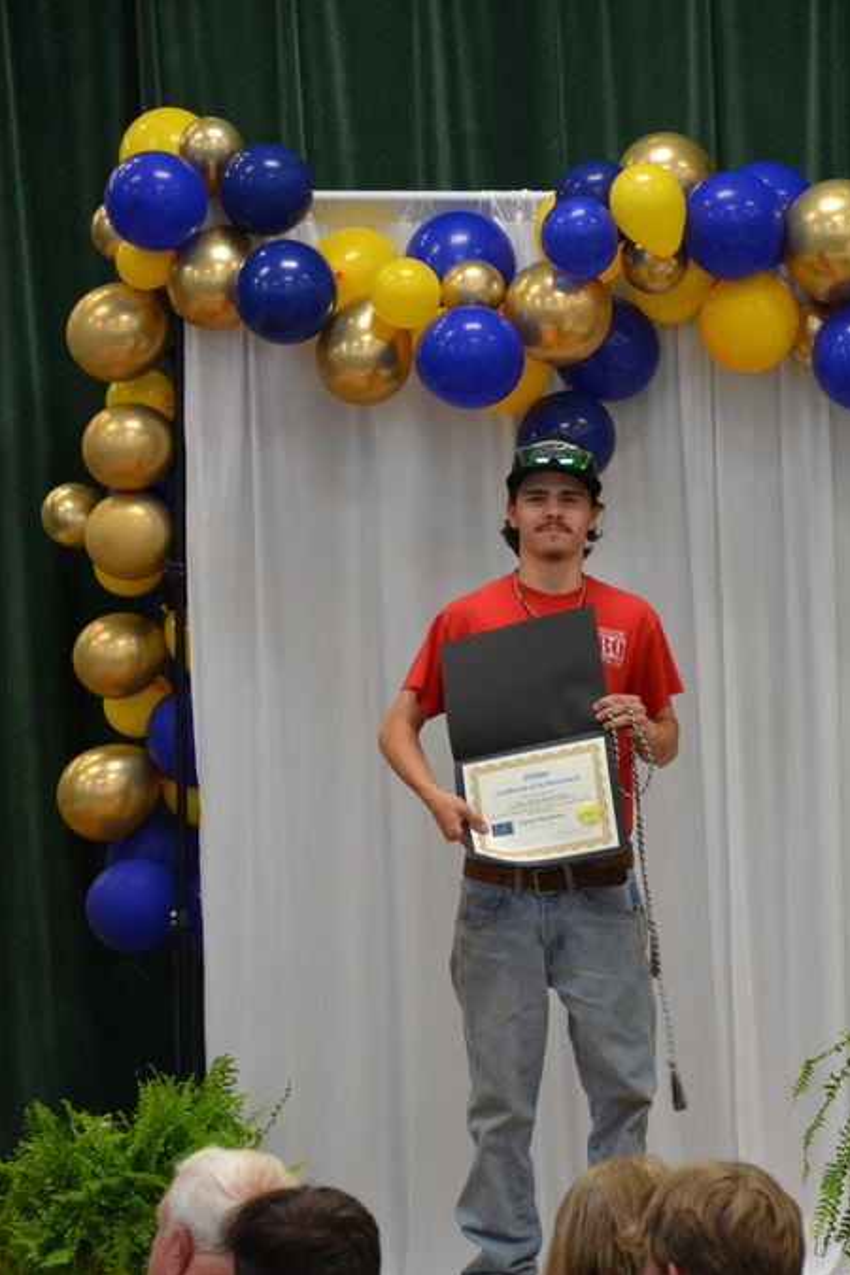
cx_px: 708
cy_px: 638
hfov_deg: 6.4
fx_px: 7641
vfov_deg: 9.5
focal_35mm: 216
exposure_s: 1/30
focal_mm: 95
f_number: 5.3
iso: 900
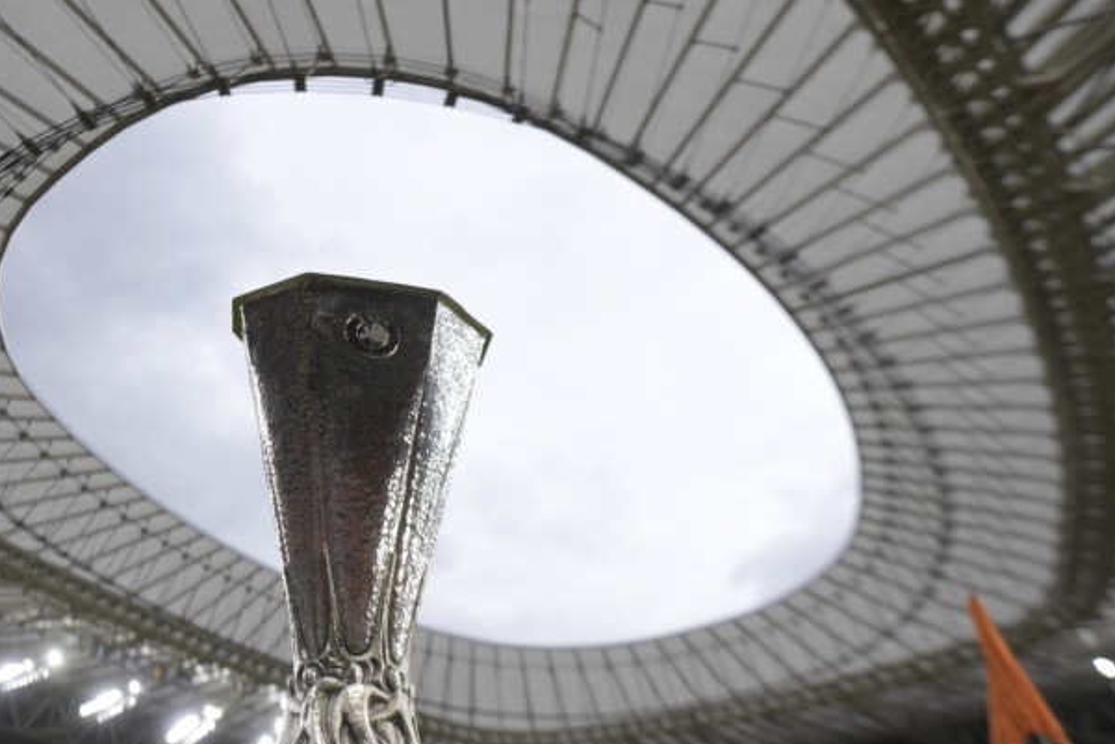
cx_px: 377
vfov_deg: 46.4
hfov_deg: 63.9
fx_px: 867
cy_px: 360
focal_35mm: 28
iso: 100
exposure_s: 1/160
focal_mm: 17
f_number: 2.8
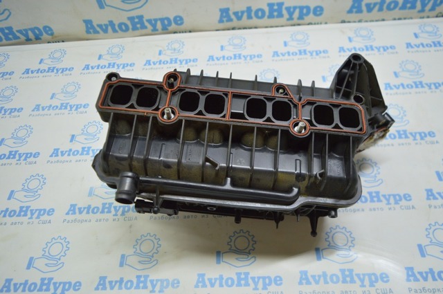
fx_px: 332
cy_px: 147
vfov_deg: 47.8
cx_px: 222
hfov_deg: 67.4
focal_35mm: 27
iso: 400
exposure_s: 1/60
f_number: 3.5
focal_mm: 18
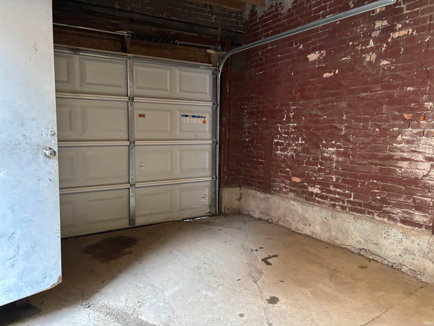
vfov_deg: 53.1
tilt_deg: -5.4
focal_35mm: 26
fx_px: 326
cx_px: 217
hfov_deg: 67.3
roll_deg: +0.1
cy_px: 163
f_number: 1.6
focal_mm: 5.96
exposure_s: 1/40
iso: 500
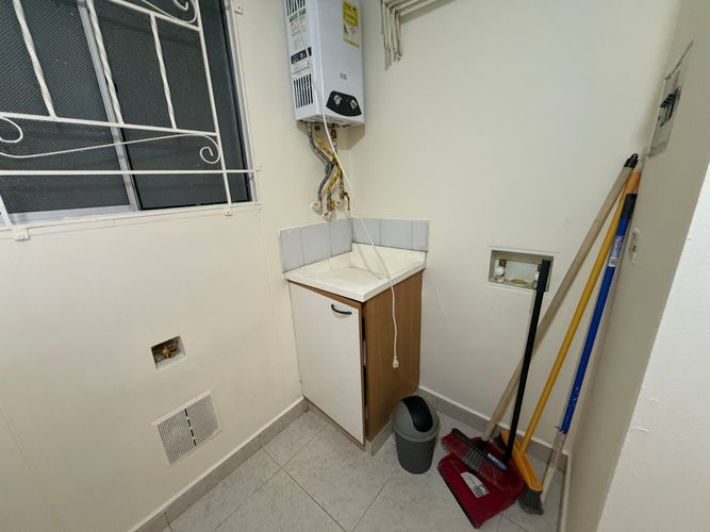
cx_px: 355
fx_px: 287
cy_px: 266
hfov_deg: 102.1
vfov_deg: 85.7
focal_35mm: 14
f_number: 2.2
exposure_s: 1/60
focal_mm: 2.22
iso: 500
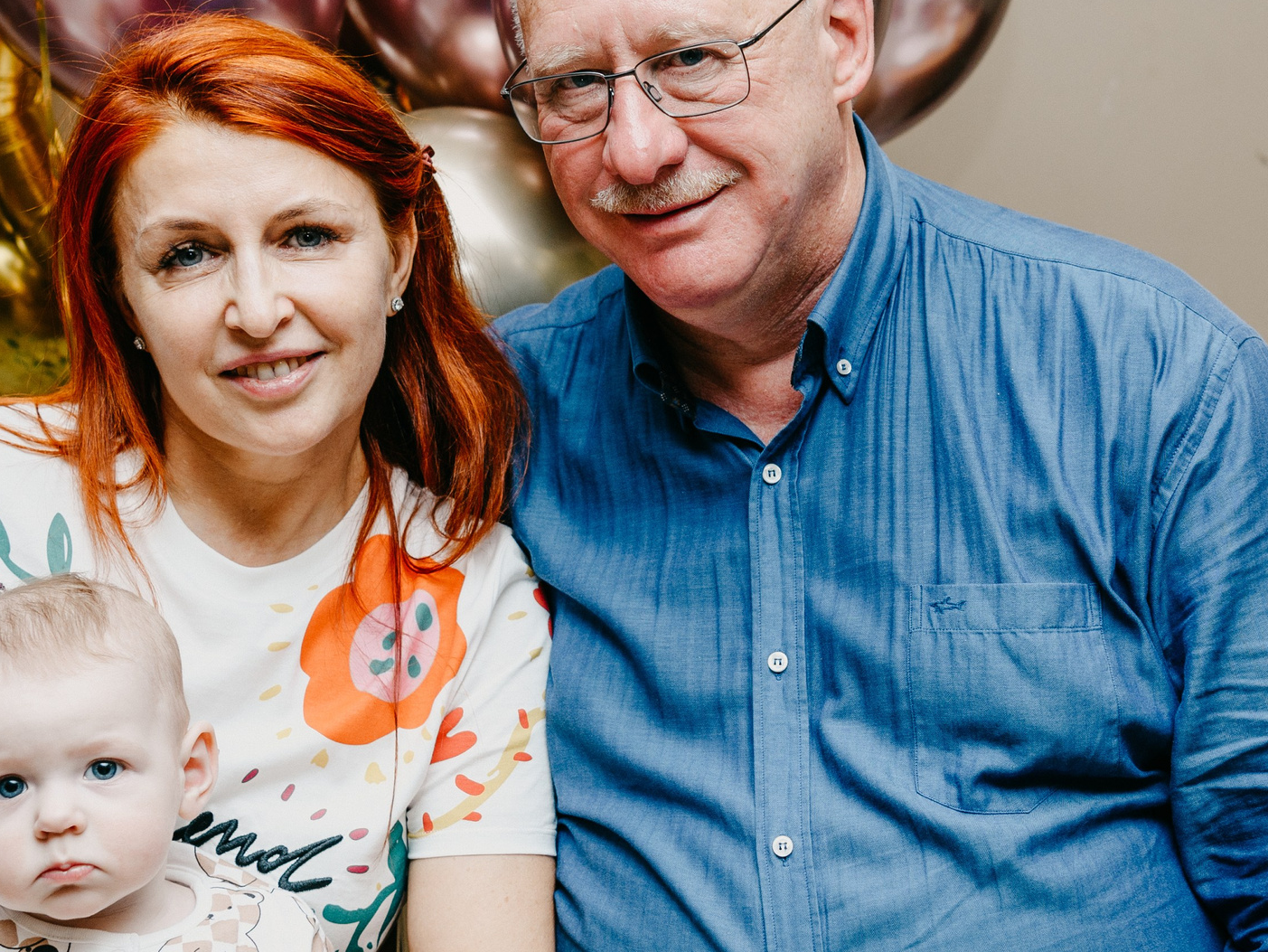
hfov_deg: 27.3
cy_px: 490
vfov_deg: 20.7
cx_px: 768
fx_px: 2601
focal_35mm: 71
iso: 125
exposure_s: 1/160
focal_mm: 34
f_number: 3.5
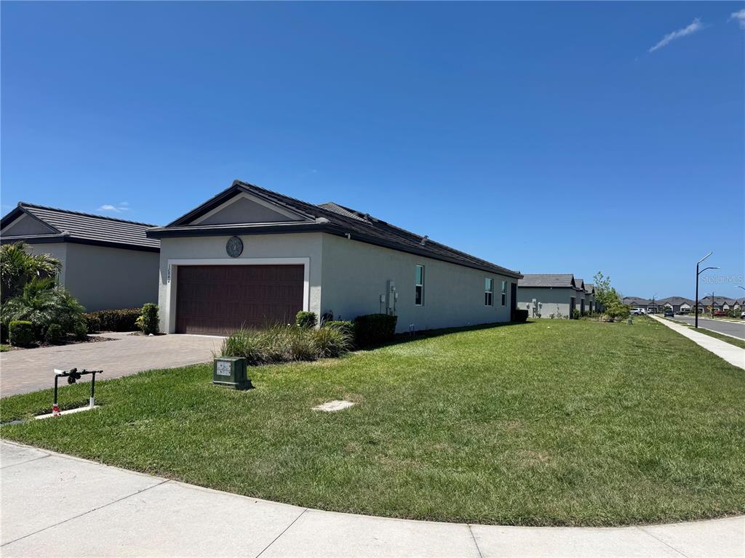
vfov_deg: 56.8
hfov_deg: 71.6
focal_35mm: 24
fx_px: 517
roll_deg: -1.5
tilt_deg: +3.5
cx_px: 372
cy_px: 279
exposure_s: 1/5348
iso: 80
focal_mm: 6.76
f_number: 1.78
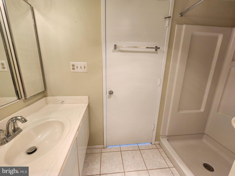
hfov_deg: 106.2
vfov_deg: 89.9
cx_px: 118
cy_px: 88
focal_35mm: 13
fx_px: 88
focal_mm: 2.2
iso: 100
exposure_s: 1/60
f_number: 2.2
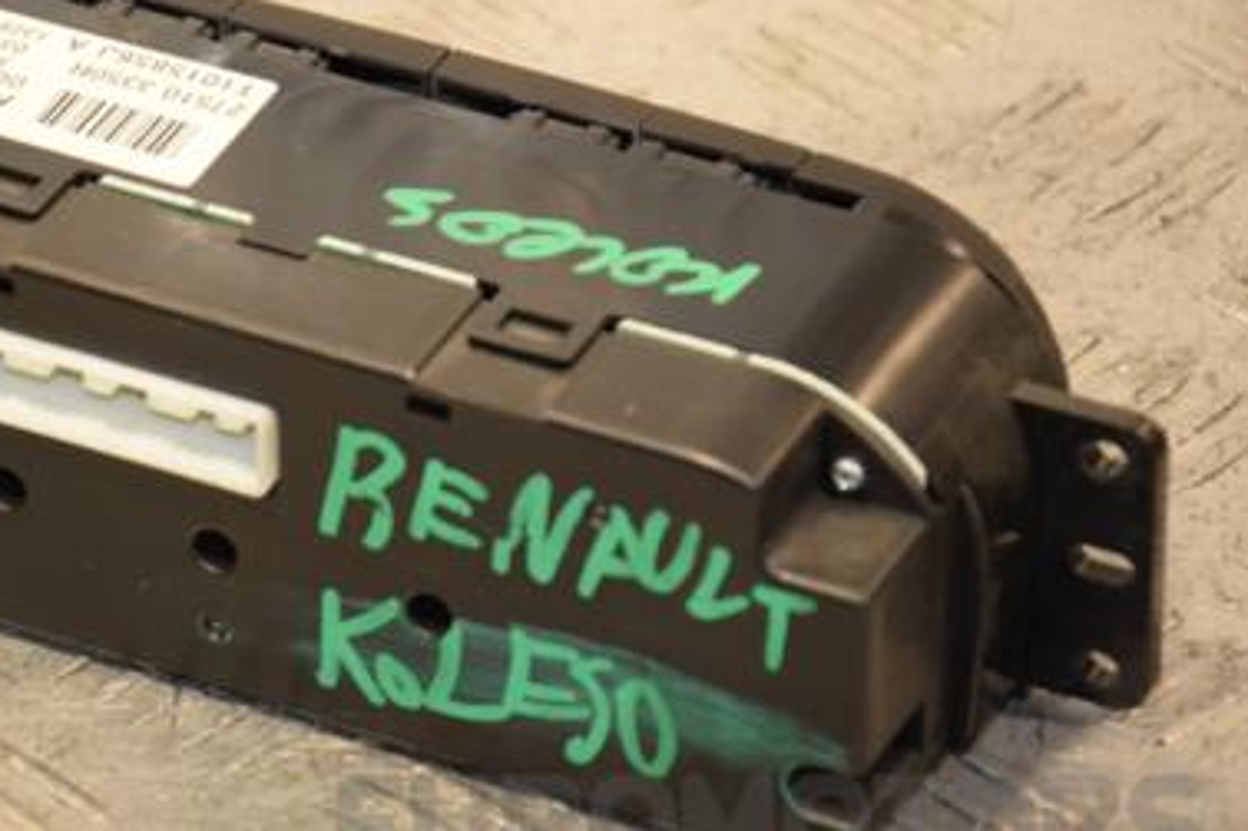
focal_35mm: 251
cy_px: 384
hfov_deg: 8.2
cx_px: 275
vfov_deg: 5.5
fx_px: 8690
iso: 800
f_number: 5.6
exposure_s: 1/160
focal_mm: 105
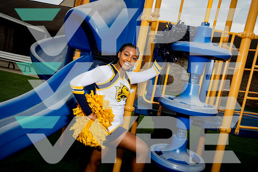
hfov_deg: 58.7
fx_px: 229
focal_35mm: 32
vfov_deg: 41.1
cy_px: 86
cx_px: 129
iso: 250
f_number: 10
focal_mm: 32
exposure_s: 1/250
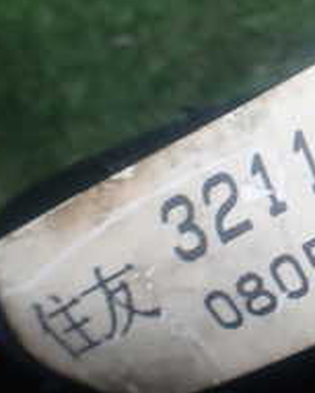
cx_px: 459
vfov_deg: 20.8
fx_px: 1071
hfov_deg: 15.5
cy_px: 150
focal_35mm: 92
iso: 160
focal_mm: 5.4
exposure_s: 1/60
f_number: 2.3
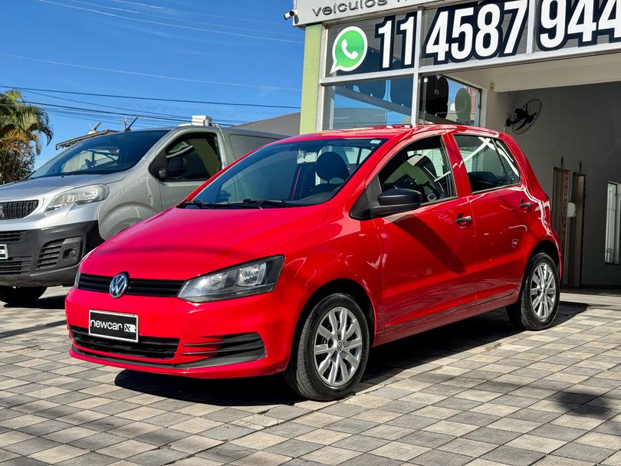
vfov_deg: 30.3
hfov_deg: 39.6
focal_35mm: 48
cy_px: 233
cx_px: 310
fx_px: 861
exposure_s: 1/1818
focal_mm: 6.76
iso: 64
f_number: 1.78
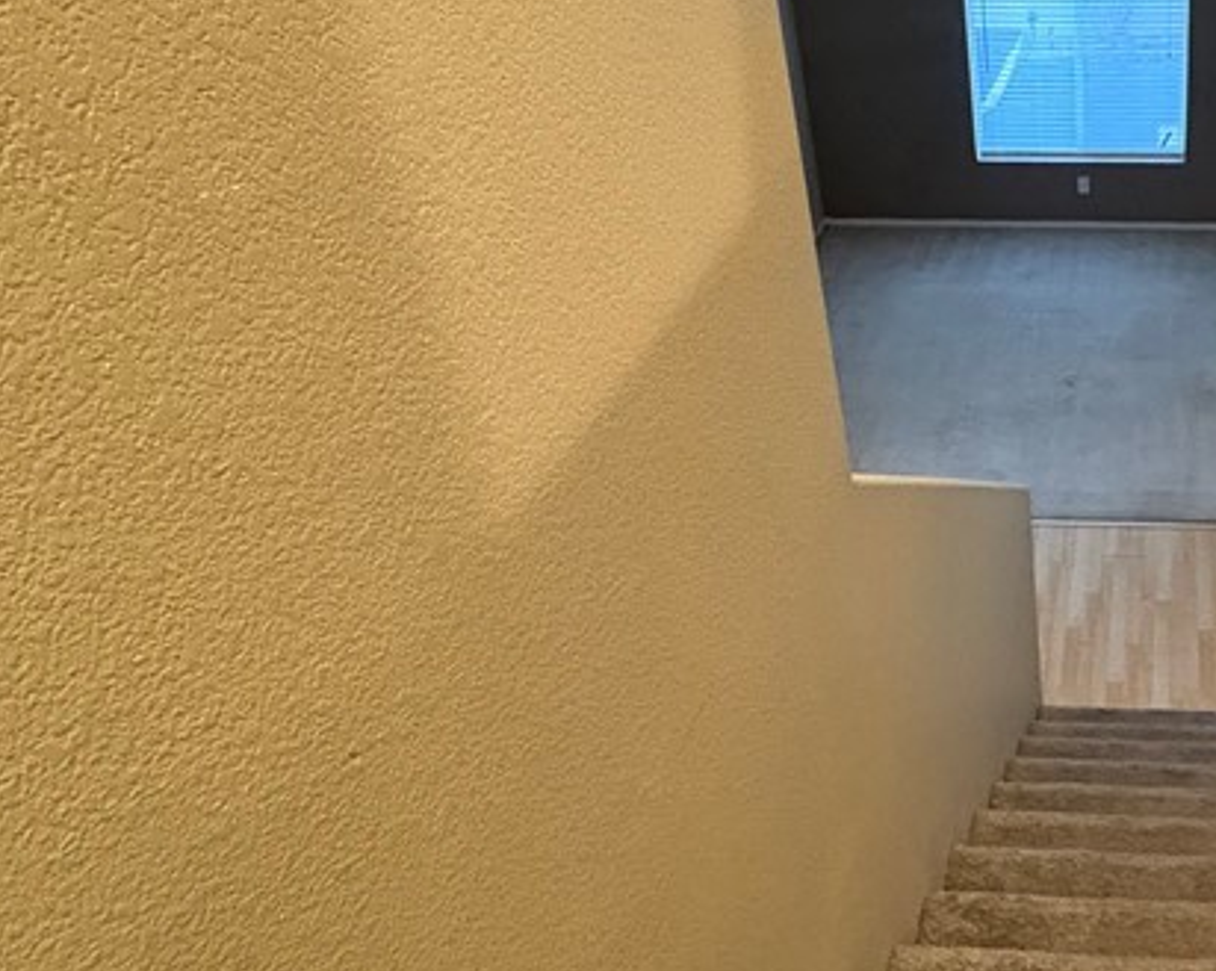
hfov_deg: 47.4
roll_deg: +1.4
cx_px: 1101
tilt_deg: -32.6
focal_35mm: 34
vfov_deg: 43.2
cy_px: 425
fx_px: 1223
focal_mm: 2.22
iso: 800
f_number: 2.2
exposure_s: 1/60
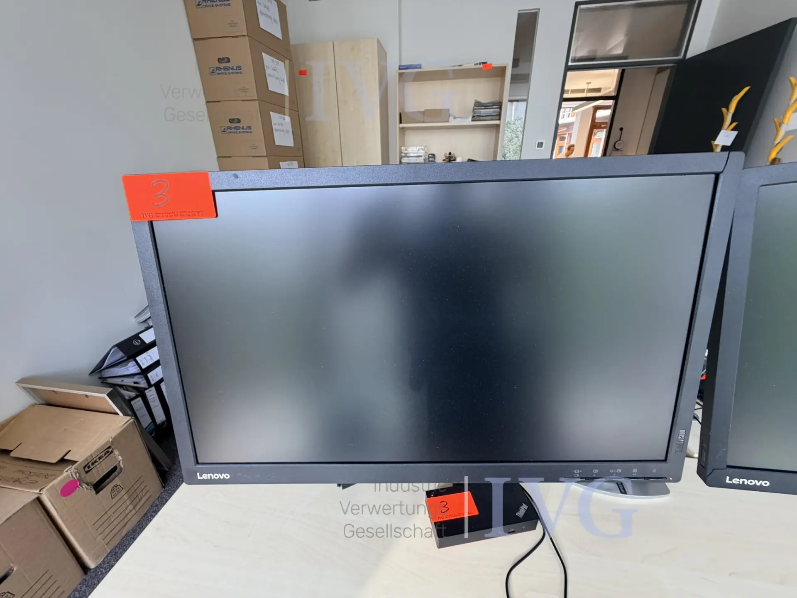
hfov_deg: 102.1
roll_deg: +0.2
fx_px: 322
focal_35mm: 14
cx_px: 398
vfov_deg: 85.7
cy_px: 299
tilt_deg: -22.2
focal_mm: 2.22
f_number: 2.2
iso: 200
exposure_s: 1/121
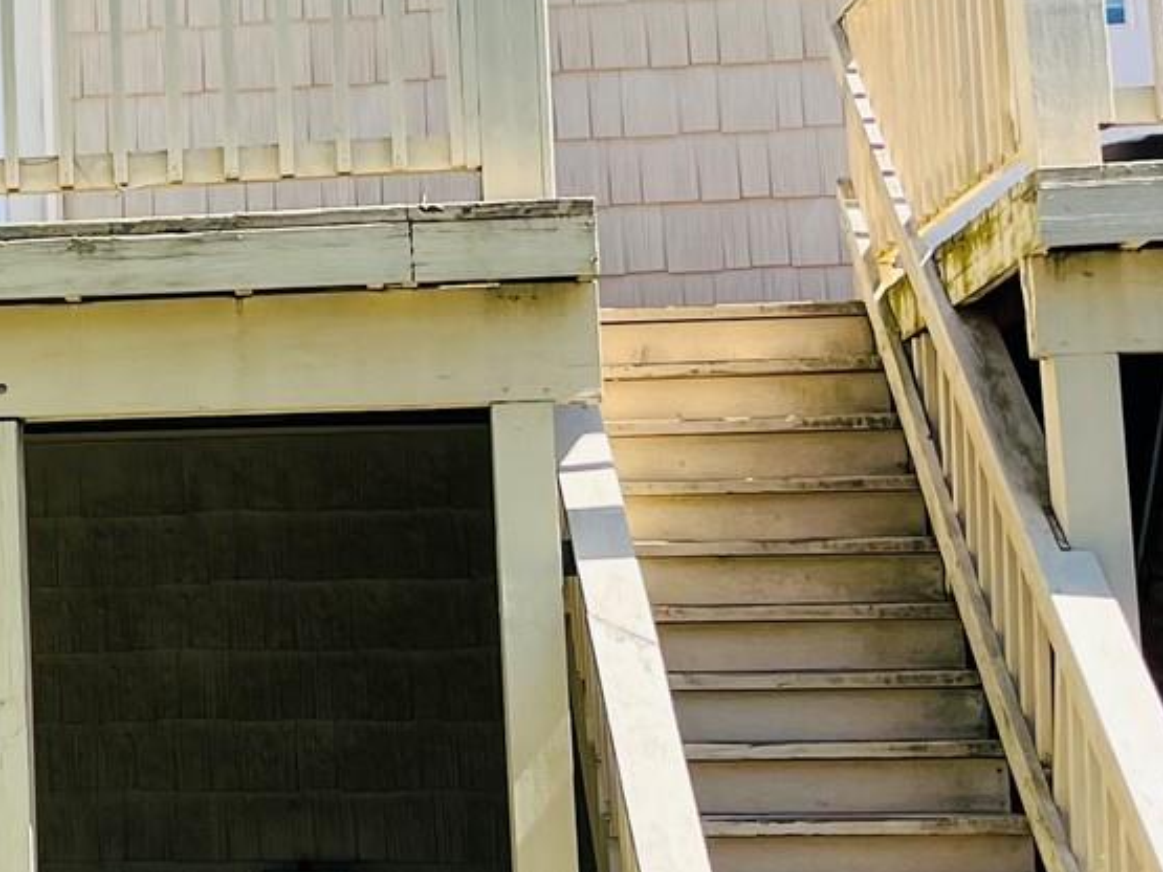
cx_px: -304
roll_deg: +1.0
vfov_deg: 15.4
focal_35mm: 96
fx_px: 3225
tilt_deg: +7.6
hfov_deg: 19.1
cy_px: 317
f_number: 1.6
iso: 50
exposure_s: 1/1339
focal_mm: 5.1
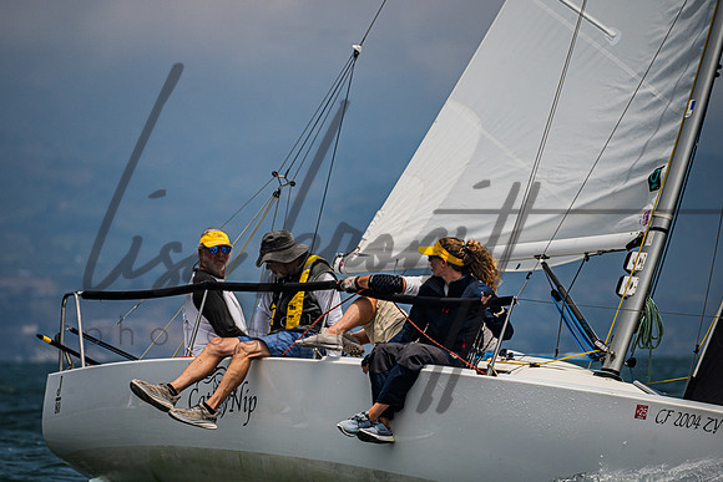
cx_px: 325
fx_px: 9139
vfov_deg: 3.0
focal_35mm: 455
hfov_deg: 4.5
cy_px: 229
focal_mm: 400
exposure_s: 1/4000
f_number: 8
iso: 500
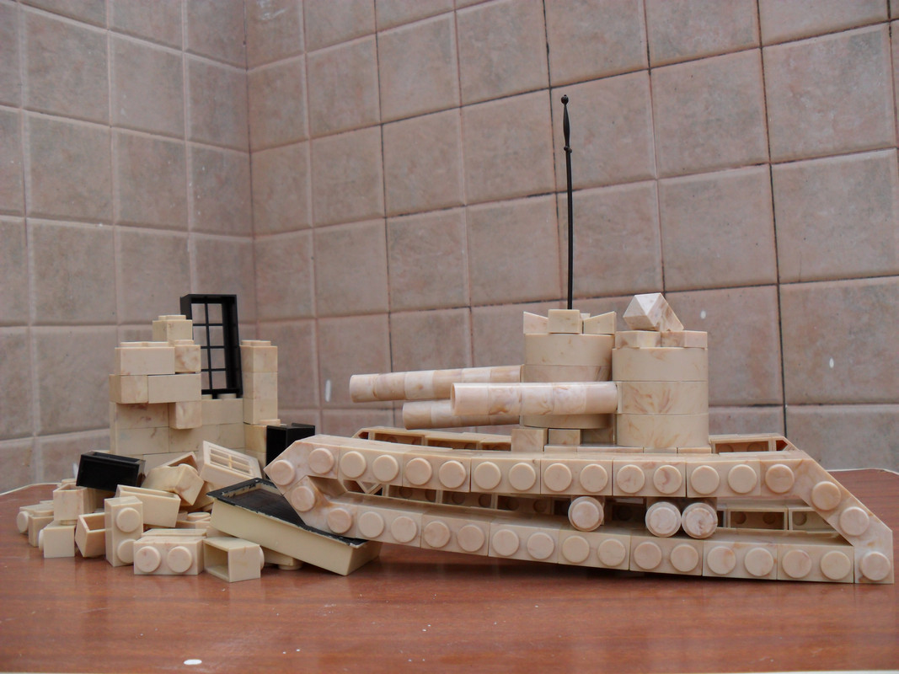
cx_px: 450
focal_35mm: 35
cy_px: 337
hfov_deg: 52.6
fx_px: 909
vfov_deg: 40.7
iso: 80
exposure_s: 1/250
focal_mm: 6.3
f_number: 3
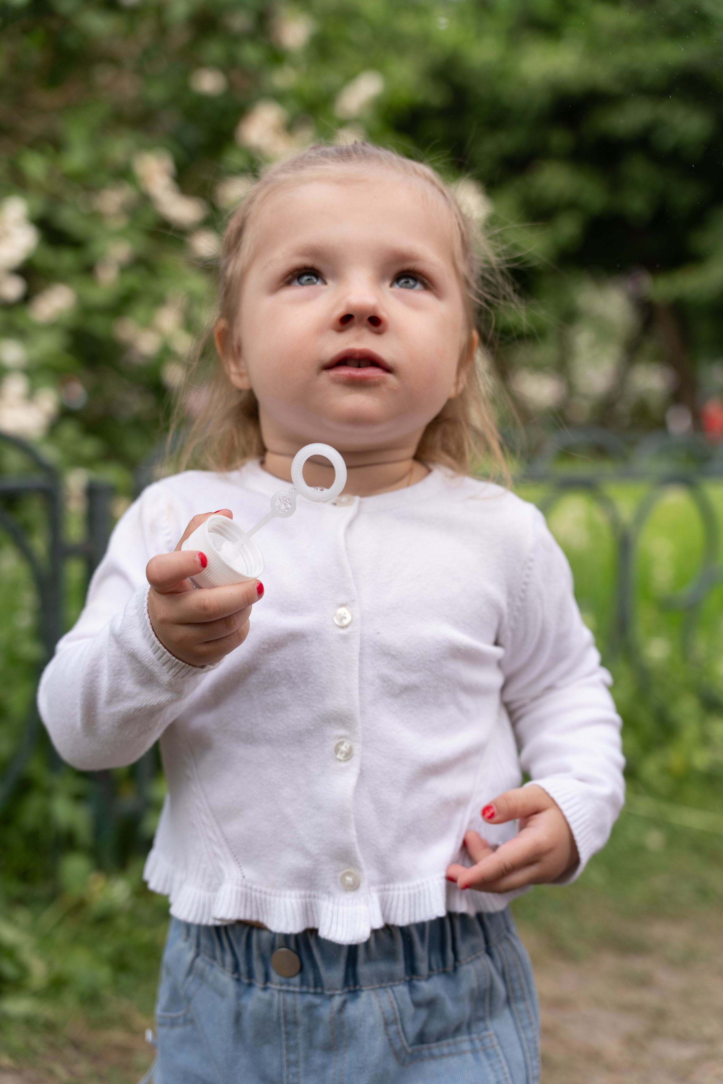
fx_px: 1295
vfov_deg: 45.4
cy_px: 542
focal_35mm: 43
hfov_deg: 31.2
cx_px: 362
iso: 200
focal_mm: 43
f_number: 3.2
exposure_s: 1/1000
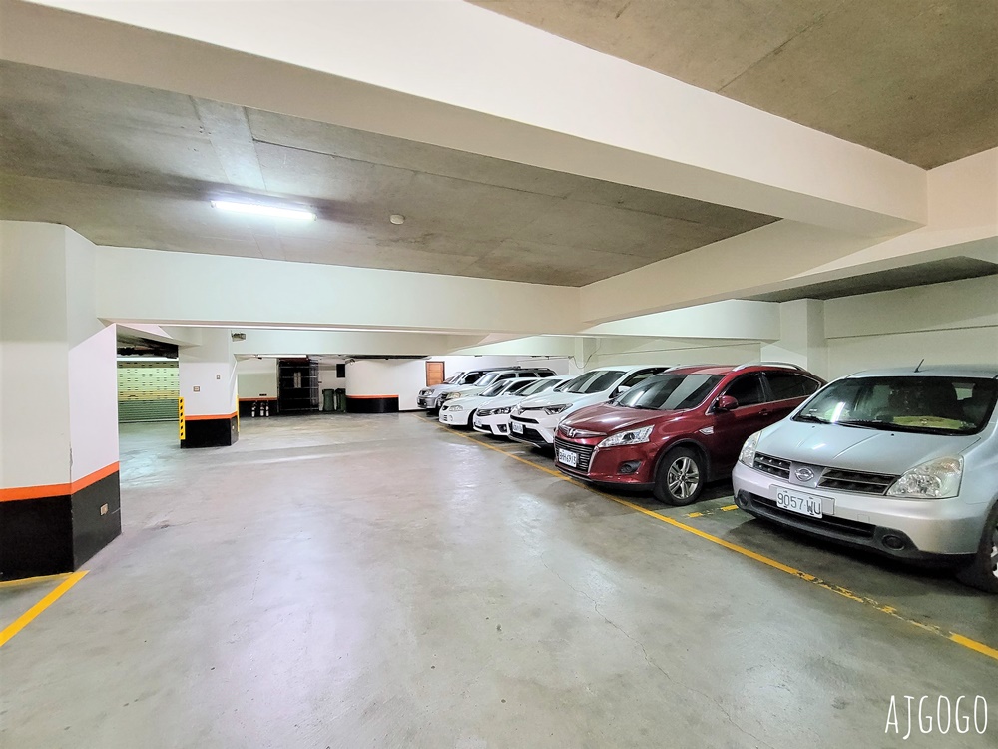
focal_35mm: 13
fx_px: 375
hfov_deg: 106.2
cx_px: 499
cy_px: 374
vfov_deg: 89.9
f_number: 2.2
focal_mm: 2.2
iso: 1000
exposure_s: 1/24
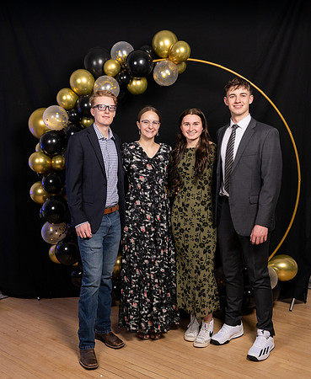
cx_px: 140
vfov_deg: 42.3
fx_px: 490
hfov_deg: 35.2
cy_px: 190
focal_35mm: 43
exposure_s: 1/250
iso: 320
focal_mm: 31
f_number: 4.5
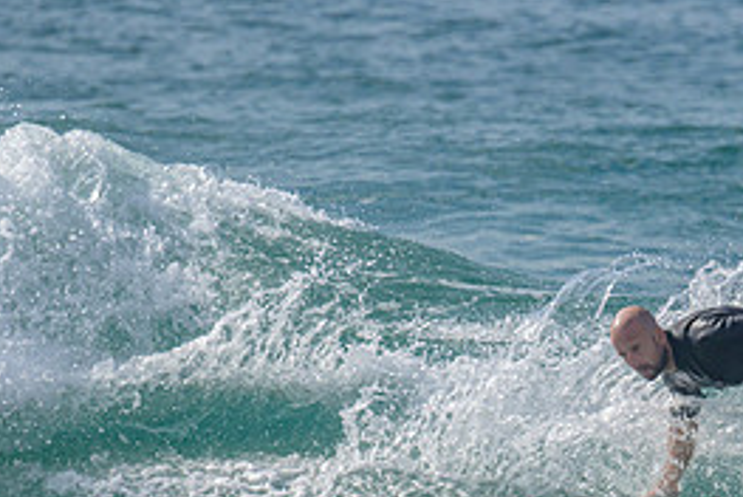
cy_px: 411
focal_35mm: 1582
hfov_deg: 1.3
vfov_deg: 0.9
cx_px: 807
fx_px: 32686
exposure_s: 1/2000
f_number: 11
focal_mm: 600
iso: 560
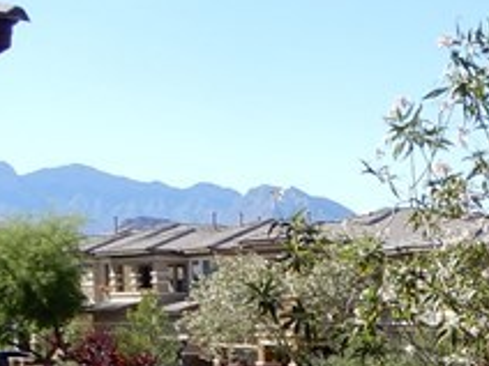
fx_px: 1639
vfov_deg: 12.2
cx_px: 826
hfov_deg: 15.1
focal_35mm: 116
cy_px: 525
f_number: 3.4
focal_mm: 4.3
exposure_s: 1/640
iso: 80
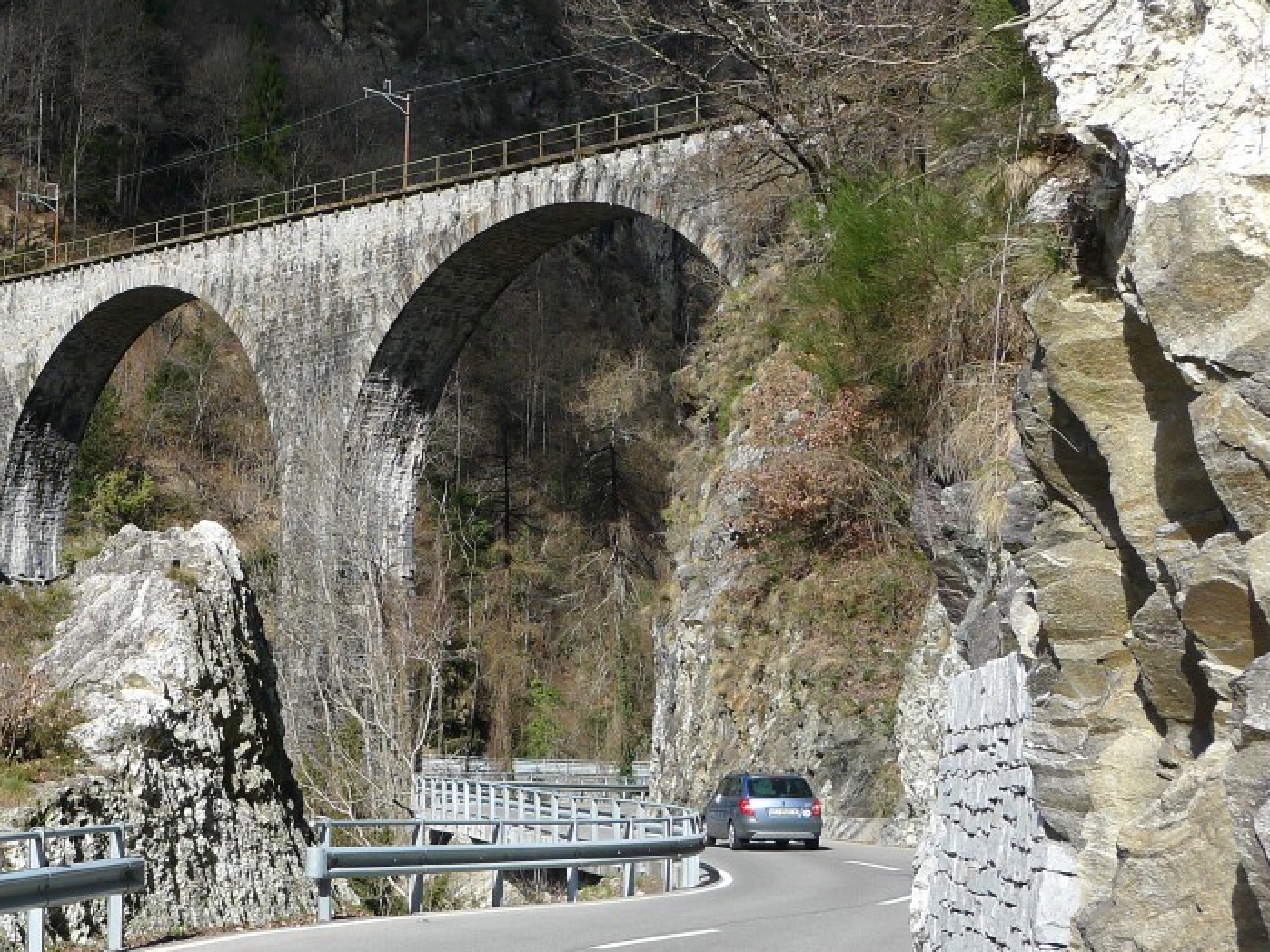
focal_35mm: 66
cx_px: 195
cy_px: 452
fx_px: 2421
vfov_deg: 22.2
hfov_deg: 28.5
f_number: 4
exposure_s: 1/640
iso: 80
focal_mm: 8.5
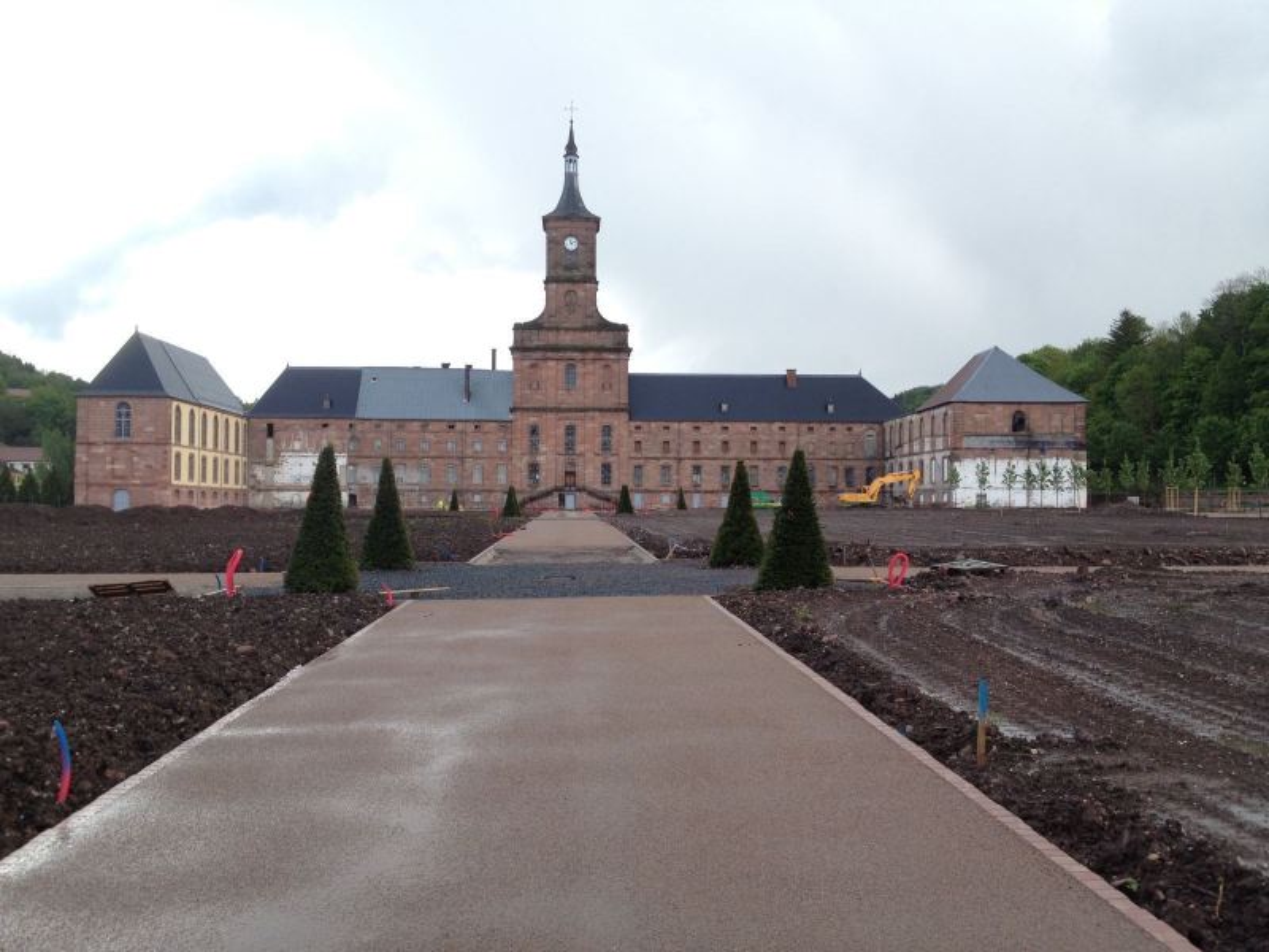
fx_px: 1283
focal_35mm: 35
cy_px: 476
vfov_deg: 40.7
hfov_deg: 52.6
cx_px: 634
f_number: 2.4
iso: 50
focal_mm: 4.28
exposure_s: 1/460
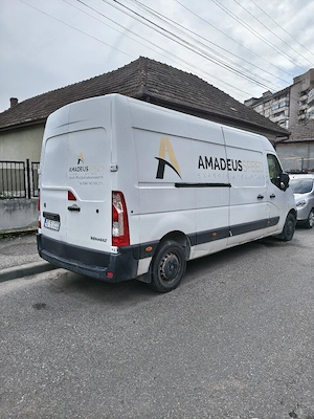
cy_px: 210
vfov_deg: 71.6
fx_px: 290
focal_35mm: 24
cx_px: 157
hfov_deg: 56.8
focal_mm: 5.56
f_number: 1.8
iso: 100
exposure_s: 1/909
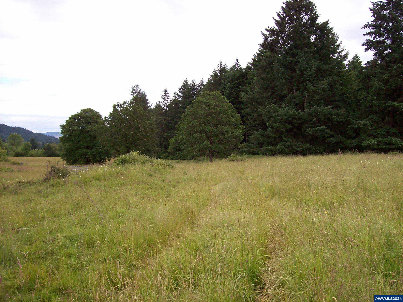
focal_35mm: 36
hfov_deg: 51.4
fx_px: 419
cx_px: 202
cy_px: 151
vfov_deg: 39.6
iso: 80
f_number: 2.7
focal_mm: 6
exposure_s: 1/737
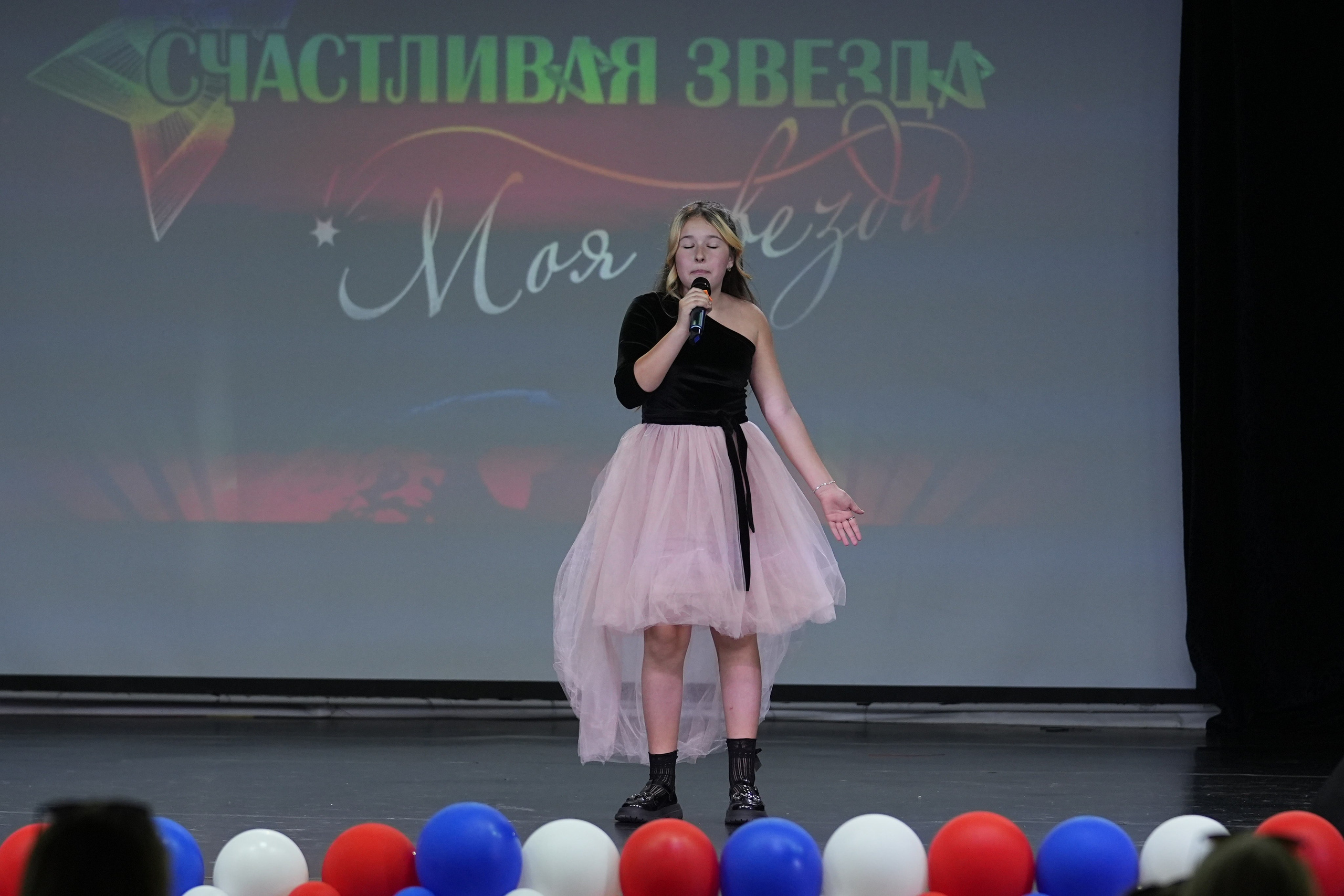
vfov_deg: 7.5
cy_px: 448
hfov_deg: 11.2
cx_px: 672
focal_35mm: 184
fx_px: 6869
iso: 1600
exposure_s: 1/400
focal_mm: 123
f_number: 2.8
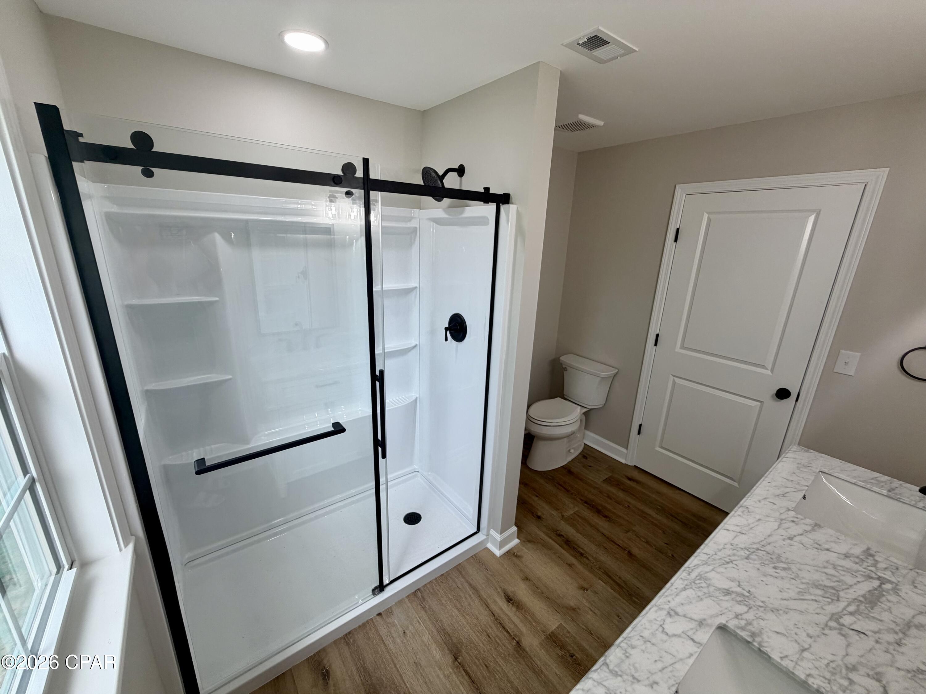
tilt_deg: -16.6
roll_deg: -1.6
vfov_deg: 85.7
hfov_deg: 102.1
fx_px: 375
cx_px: 463
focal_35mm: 14
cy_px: 347
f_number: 2.2
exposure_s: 1/120
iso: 80
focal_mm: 2.22
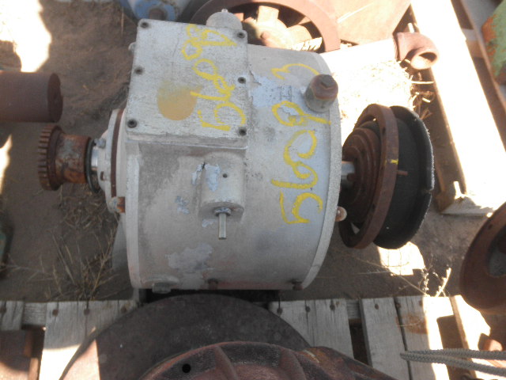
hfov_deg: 63.4
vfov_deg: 49.7
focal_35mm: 28
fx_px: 409
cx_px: 253
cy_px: 190
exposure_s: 1/200
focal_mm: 5
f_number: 3
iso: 64
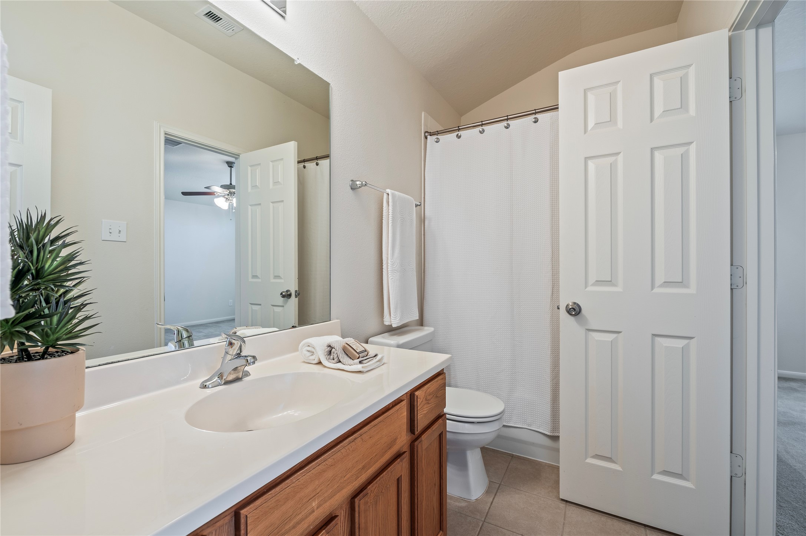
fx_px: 336
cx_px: 403
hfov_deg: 100.4
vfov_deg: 77.2
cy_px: 268
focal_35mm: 15
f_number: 6.3
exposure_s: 1/3
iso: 125
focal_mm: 15
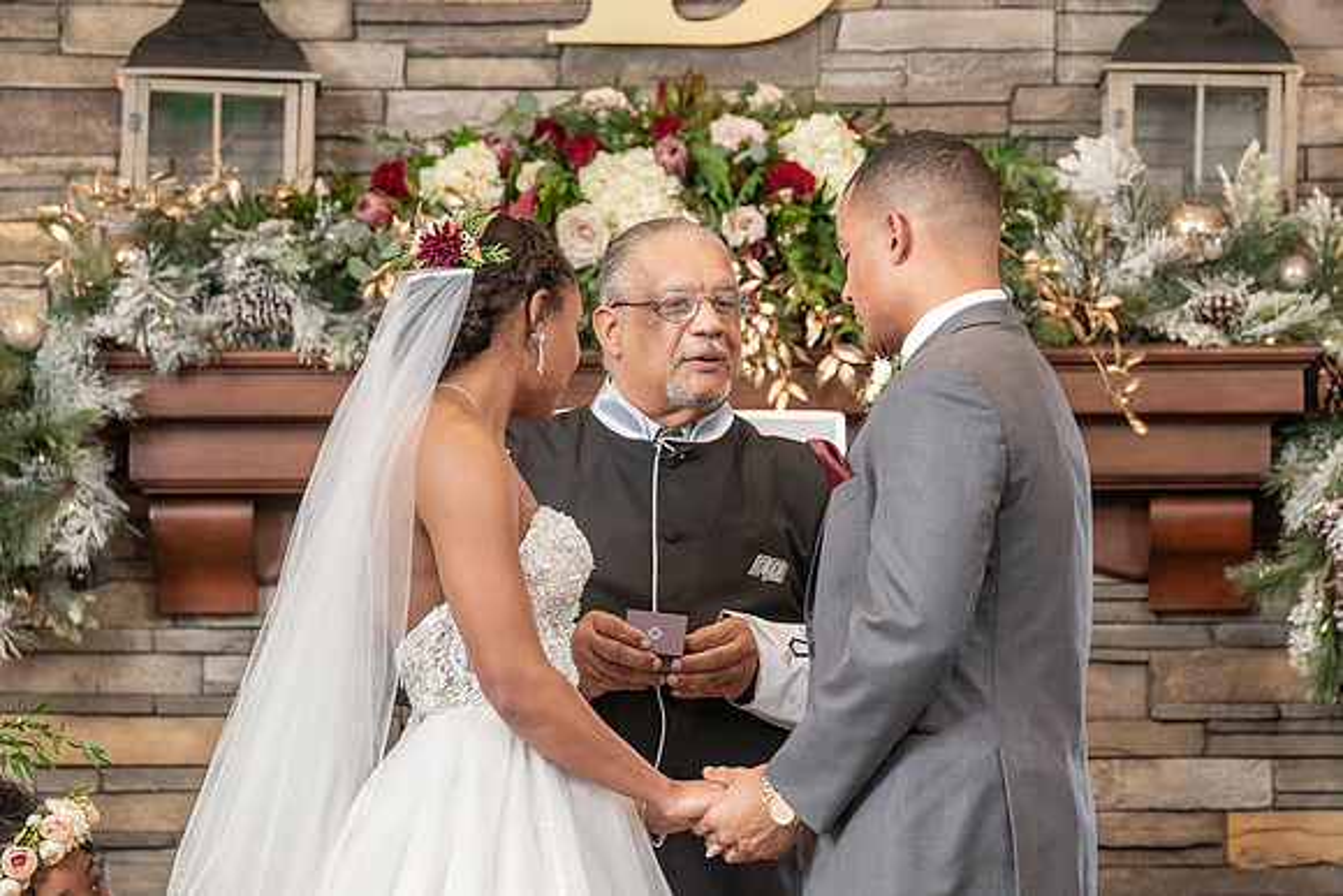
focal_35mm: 220
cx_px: 754
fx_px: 8201
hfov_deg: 9.4
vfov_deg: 6.3
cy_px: 500
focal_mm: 159
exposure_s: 1/200
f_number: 4
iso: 2000
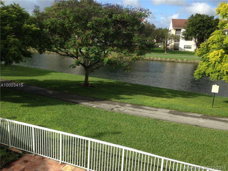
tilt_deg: -15.1
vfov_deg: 42.9
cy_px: 86
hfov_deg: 55.4
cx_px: 114
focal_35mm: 33
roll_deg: -1.4
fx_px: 217
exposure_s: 1/1261
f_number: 2.4
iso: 50
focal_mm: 4.12
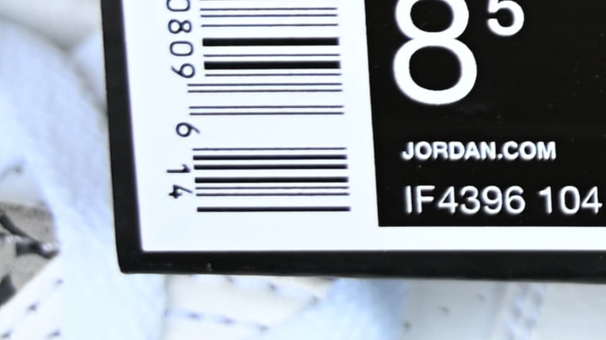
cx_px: 1555
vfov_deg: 5.5
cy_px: -527
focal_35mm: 210
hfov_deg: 9.0
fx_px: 3374
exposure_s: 1/40
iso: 125
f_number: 4
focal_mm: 33
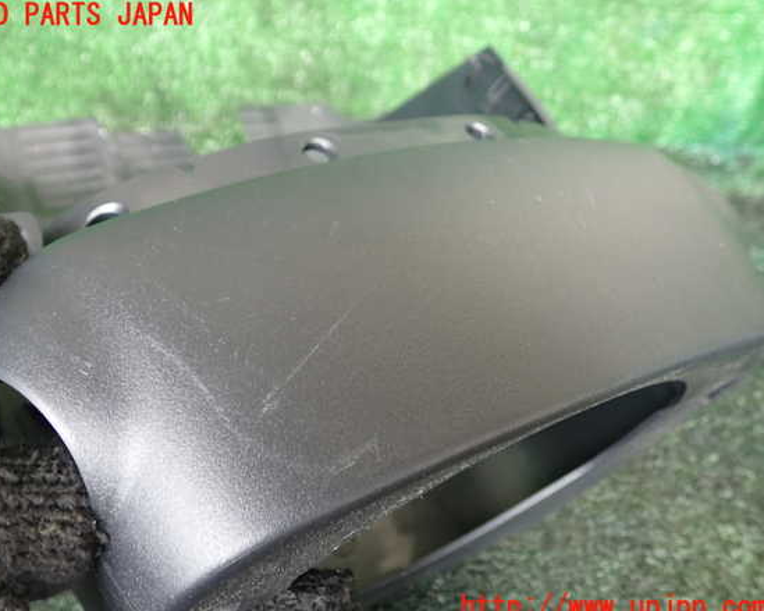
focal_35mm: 32
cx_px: 358
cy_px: 312
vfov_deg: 45.8
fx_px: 723
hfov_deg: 55.6
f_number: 2.3
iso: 200
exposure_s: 1/50
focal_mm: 5.4
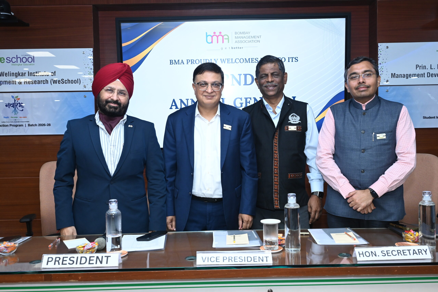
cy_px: 146
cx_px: 219
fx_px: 401
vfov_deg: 39.9
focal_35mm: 33
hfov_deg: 57.2
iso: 2500
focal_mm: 33
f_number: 7.1
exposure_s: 1/160
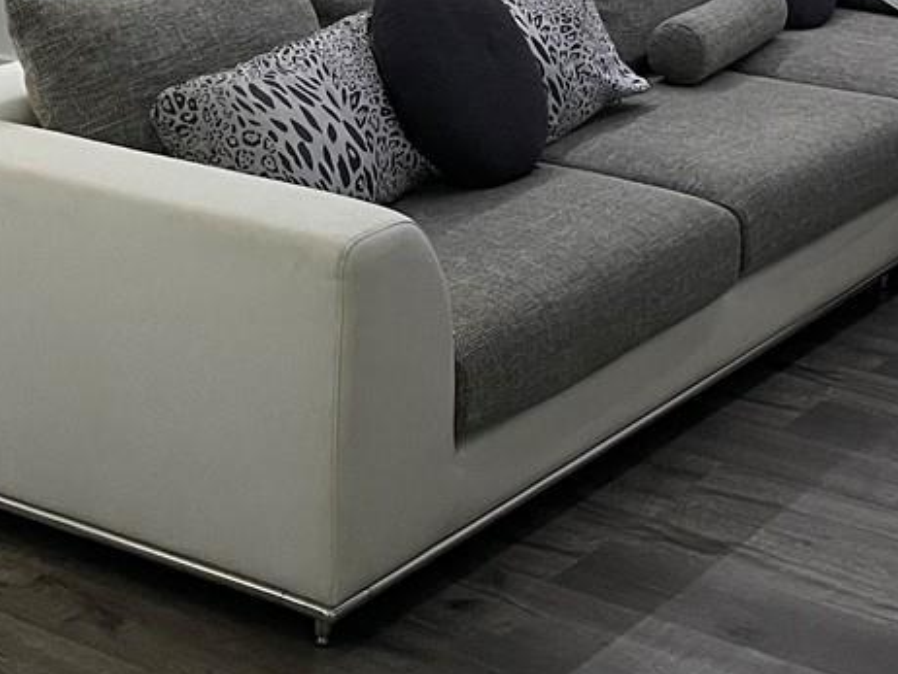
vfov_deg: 16.0
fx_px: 2336
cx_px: 546
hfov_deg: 21.7
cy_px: -64
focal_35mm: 90
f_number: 1.6
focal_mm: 4.2
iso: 320
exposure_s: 1/60
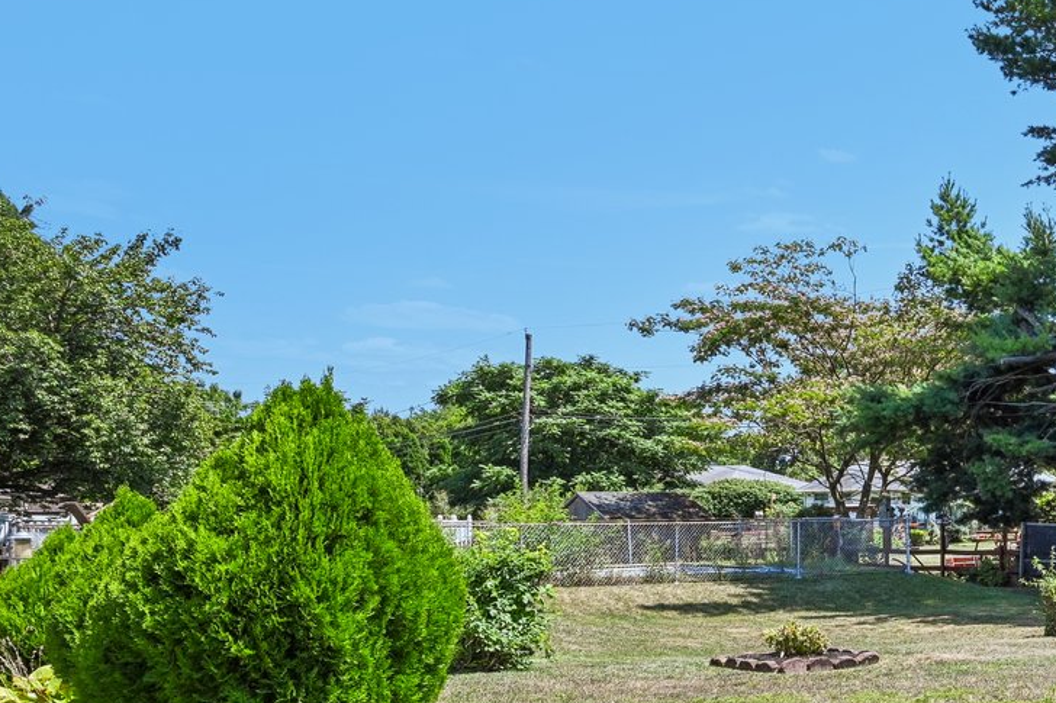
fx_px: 1320
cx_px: 1329
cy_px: 434
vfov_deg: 29.7
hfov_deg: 33.5
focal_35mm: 45
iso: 800
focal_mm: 16
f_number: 8
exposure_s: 1/1250
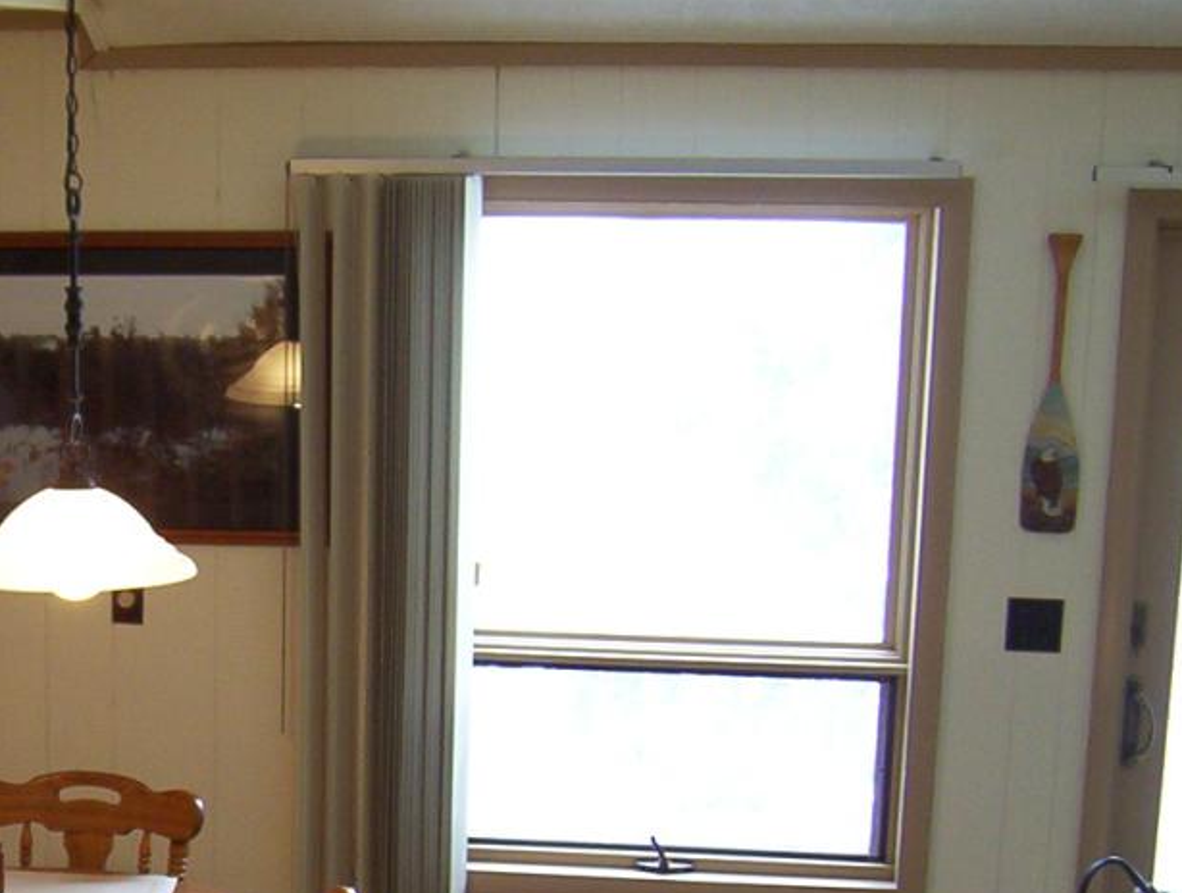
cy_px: 803
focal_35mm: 75
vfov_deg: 19.4
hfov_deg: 24.9
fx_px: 2568
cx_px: 60
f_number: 2.76
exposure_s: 1/32.1
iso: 100
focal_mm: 5.54
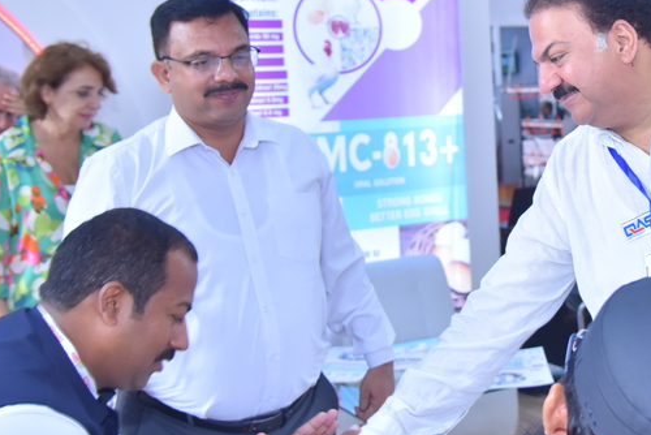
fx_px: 1122
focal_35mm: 62
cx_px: 577
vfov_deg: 21.8
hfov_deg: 31.0
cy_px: 112
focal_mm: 31
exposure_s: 1/125
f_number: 4
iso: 1000
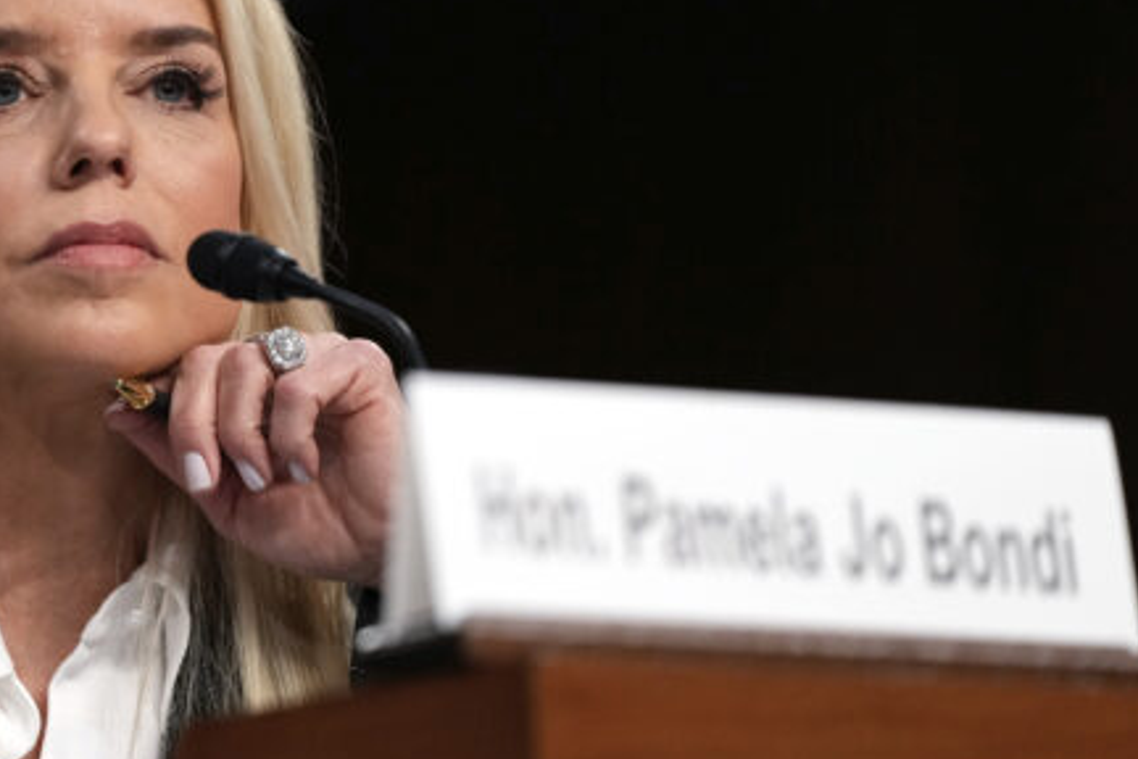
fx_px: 16847
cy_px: 329
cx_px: 137
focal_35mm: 533
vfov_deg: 2.6
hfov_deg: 3.9
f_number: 2.8
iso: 2500
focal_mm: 300
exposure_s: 1/500
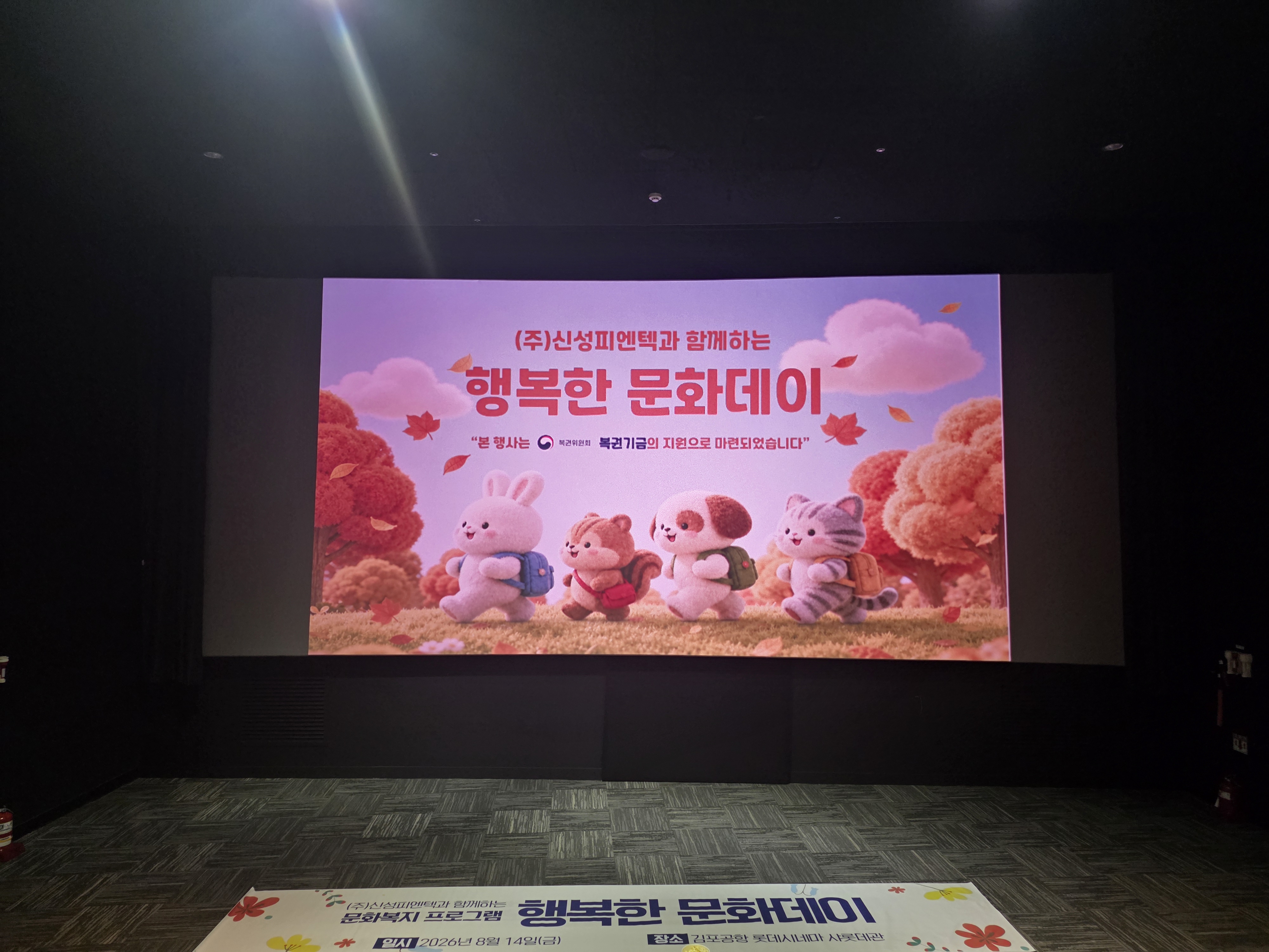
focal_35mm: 23
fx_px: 843
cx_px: 634
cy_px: 476
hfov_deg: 73.9
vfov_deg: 58.9
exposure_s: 1/120
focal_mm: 6.25
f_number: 1.7
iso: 640
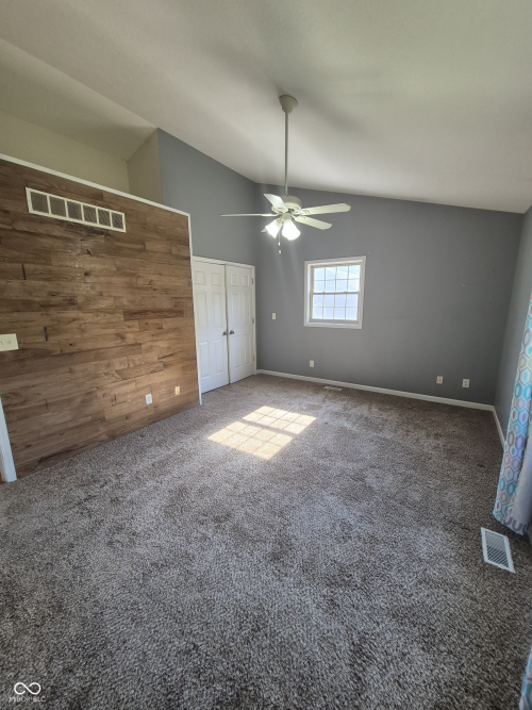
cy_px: 355
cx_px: 266
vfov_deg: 106.2
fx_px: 266
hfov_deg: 89.9
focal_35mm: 13
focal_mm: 1.74
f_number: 2.2
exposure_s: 1/60
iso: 100
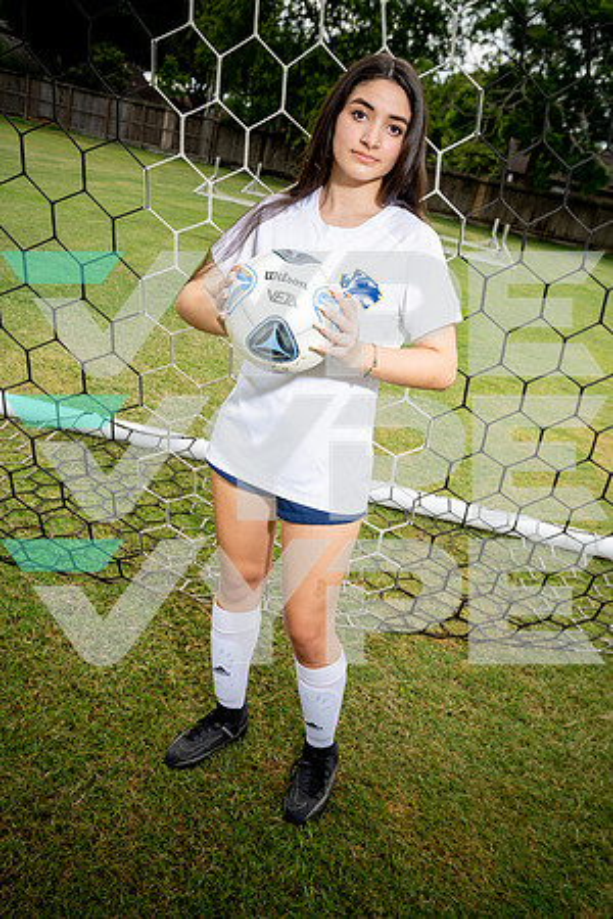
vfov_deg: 57.2
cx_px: 306
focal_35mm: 33
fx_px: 843
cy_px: 460
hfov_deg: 40.0
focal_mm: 33
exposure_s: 1/250
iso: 100
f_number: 6.3
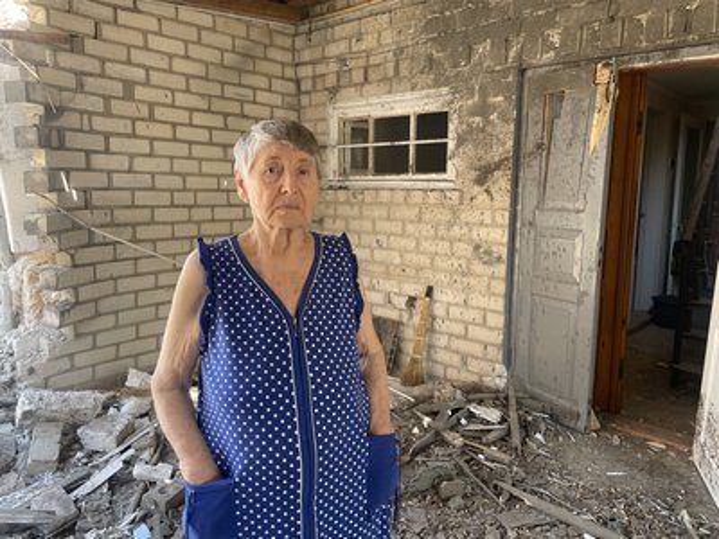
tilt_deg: -8.3
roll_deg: -0.1
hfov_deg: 67.3
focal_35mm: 26
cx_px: 360
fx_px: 540
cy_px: 270
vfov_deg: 53.1
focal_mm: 4.2
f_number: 1.6
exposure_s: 1/121
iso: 100
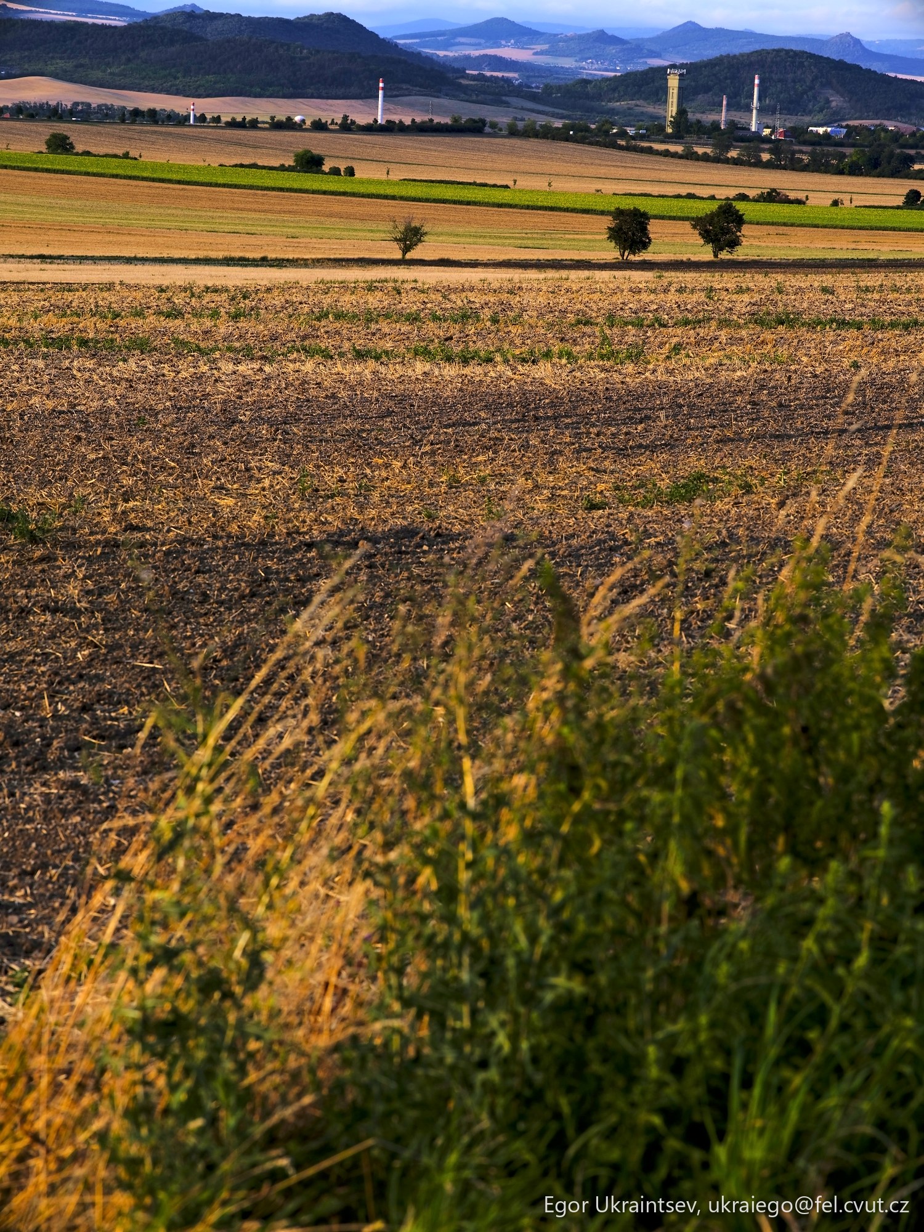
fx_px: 5623
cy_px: 616
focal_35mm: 158
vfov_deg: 12.5
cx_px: 462
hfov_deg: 9.4
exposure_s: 1/34
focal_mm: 200
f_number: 16
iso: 100
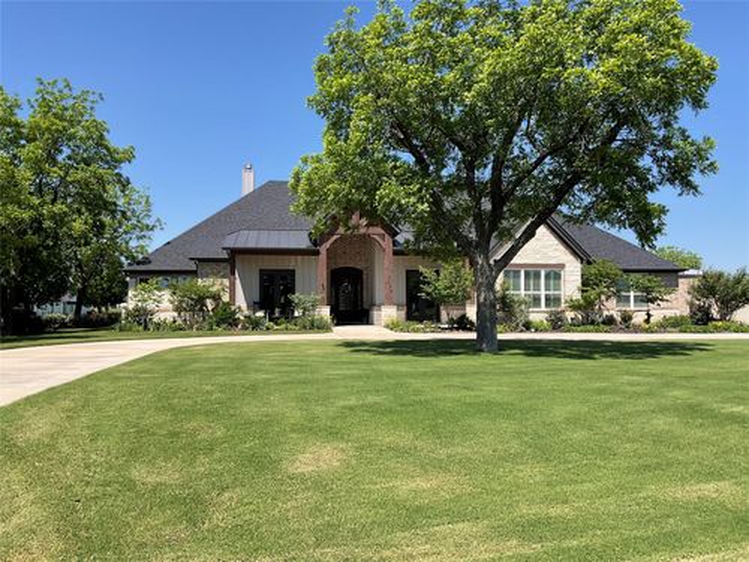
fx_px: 627
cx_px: 374
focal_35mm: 29
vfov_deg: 48.2
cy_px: 281
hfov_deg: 61.7
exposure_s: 1/1626
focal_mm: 3
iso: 16
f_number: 1.8
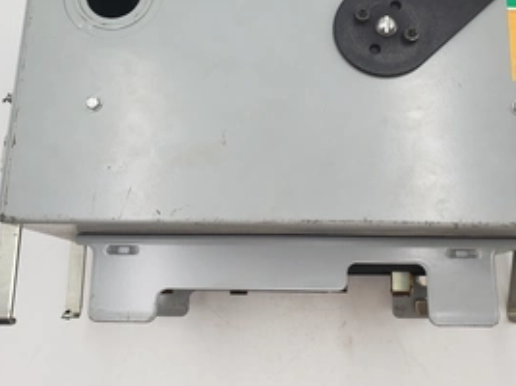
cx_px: 274
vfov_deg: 36.3
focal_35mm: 39
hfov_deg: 47.9
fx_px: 581
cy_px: 116
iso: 64
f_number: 2.4
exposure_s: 1/120
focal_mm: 4.3
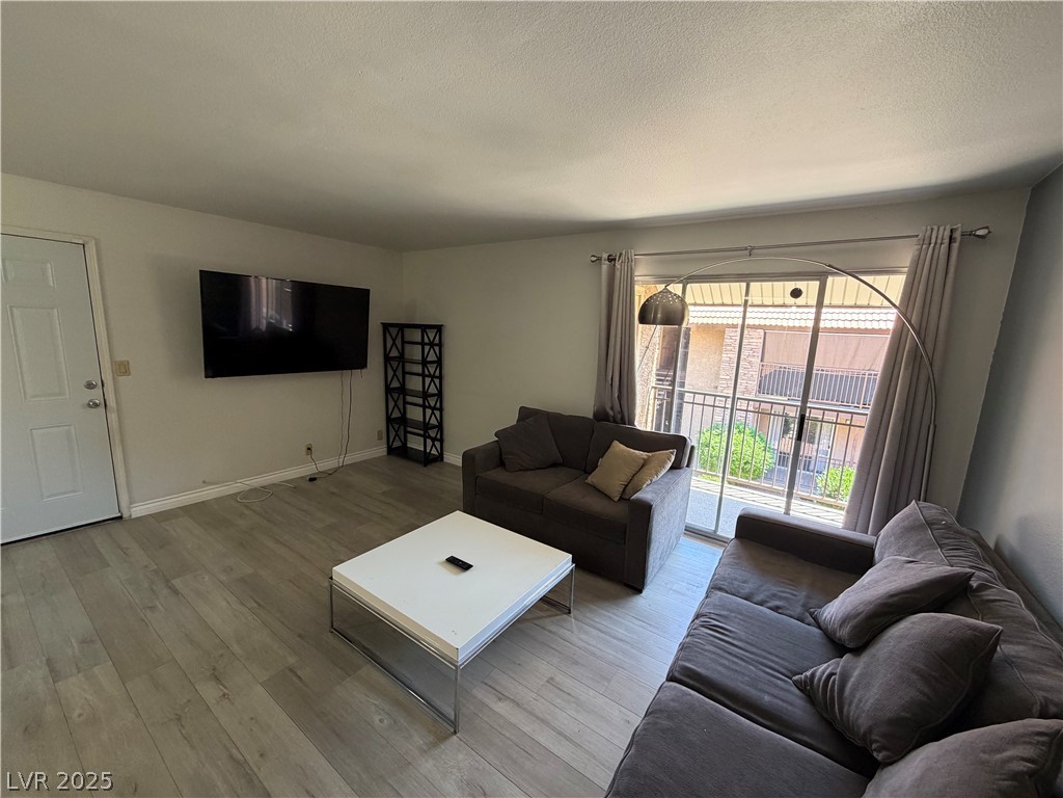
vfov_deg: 85.7
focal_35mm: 14
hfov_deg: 102.1
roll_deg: -1.9
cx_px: 532
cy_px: 399
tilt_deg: -9.2
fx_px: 430
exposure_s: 1/121
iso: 250
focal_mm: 2.22
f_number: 2.2
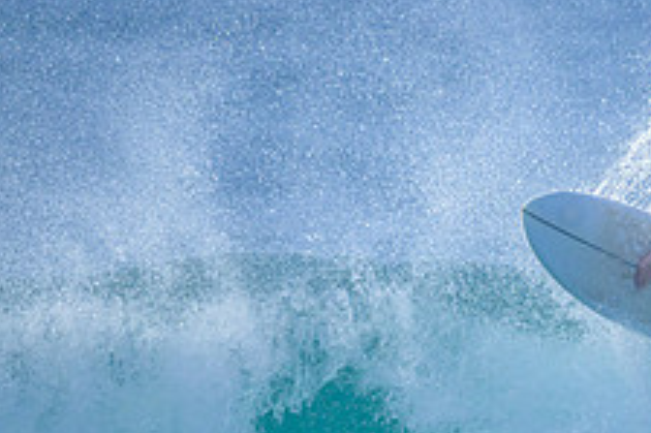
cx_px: 749
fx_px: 37530
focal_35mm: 2077
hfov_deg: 1.0
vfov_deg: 0.7
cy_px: 462
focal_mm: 800
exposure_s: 1/3200
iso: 1250
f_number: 8
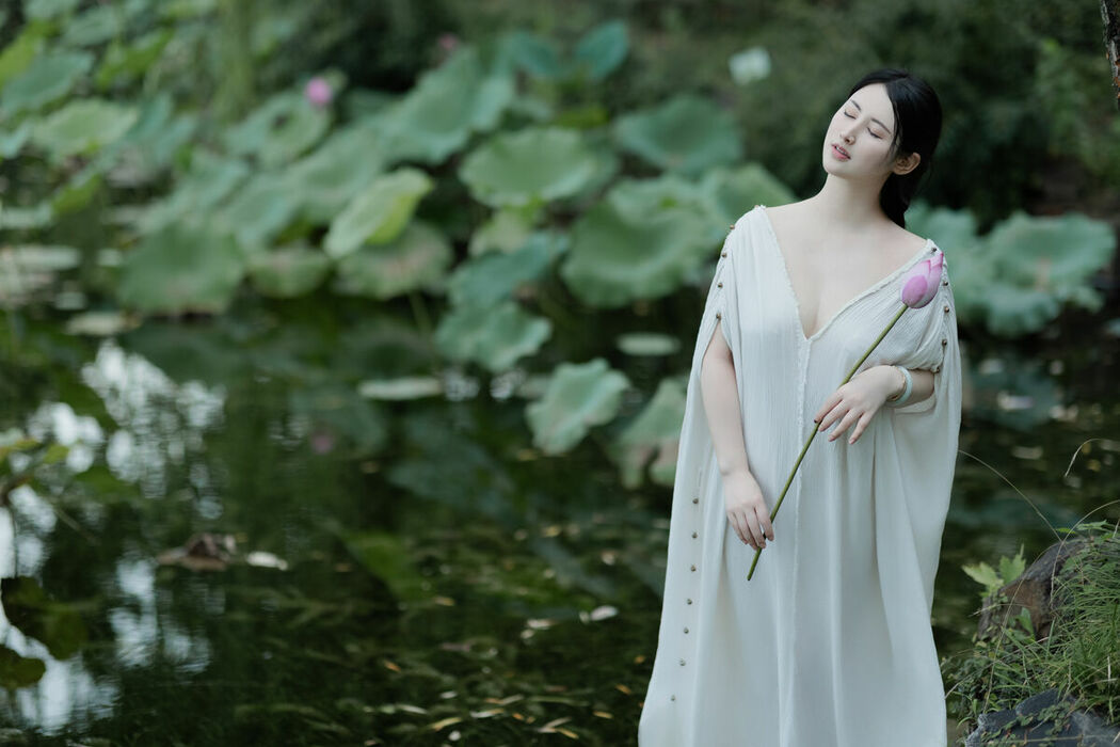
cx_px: 560
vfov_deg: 16.1
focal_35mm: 85
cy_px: 374
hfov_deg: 23.9
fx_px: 2644
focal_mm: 85
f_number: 1.8
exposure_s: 1/1250
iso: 100
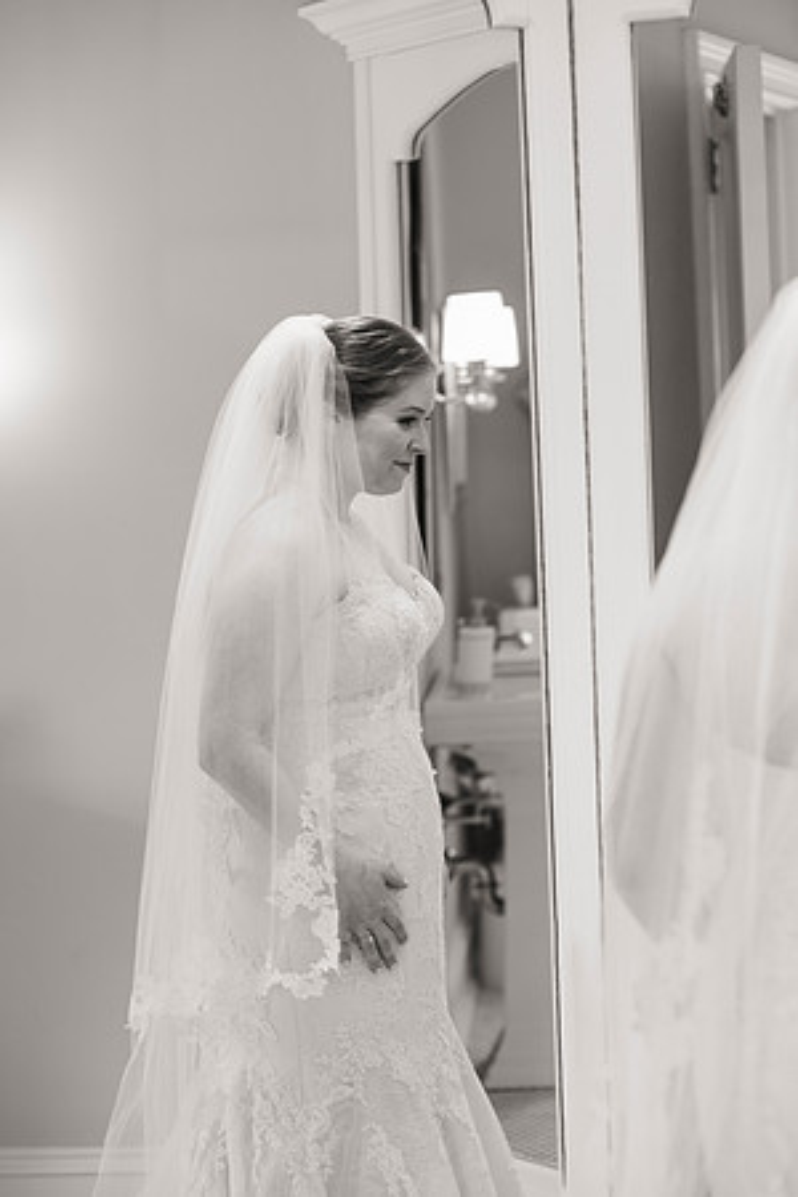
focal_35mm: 85
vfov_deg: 23.9
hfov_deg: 16.1
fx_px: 2826
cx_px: 399
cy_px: 598
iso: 800
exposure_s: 1/160
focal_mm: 85
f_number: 2.8
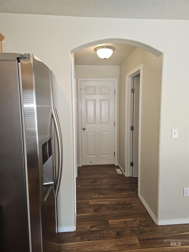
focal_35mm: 23
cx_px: 94
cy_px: 126
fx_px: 167
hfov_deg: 58.9
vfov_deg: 73.9
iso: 100
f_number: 1.7
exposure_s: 1/60
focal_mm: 6.3
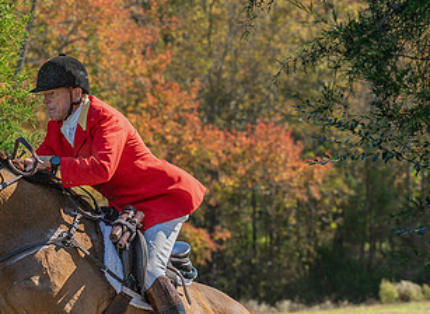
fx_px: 2116
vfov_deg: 8.5
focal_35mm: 172
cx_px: 20
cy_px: 247
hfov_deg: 11.5
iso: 320
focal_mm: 70
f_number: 4
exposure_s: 1/1000
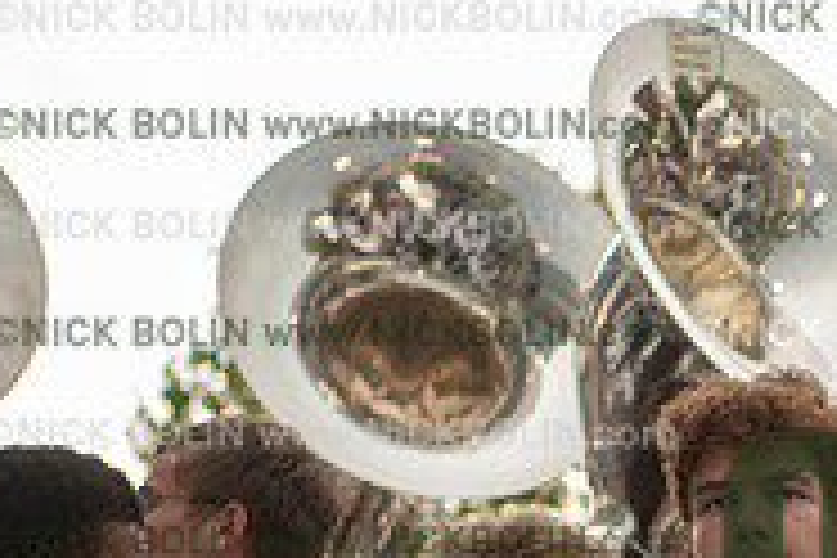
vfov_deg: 6.3
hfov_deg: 9.3
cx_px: 1040
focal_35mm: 218
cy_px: 646
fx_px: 5068
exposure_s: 1/1000
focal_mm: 70
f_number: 3.2
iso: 800
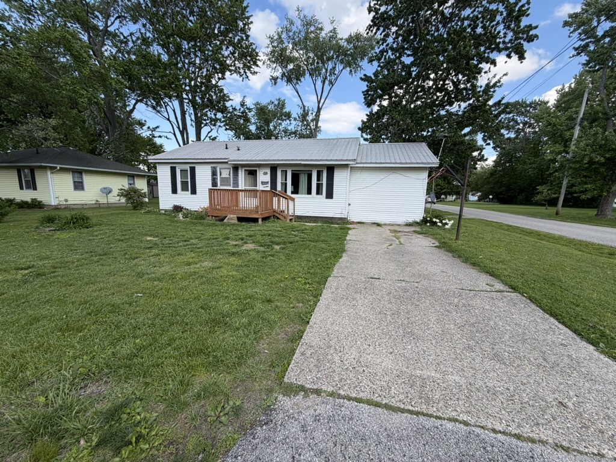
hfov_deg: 102.1
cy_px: 231
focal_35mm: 14
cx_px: 308
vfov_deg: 85.7
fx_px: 249
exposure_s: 1/574
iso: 40
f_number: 2.2
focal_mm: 2.22
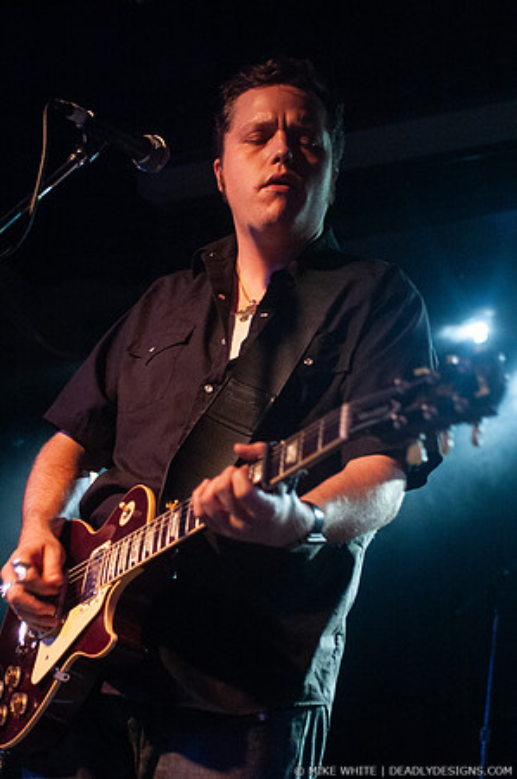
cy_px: 390
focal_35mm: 66
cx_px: 258
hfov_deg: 20.6
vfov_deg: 30.5
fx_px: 1425
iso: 800
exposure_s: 1/40
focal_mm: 44
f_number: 2.8
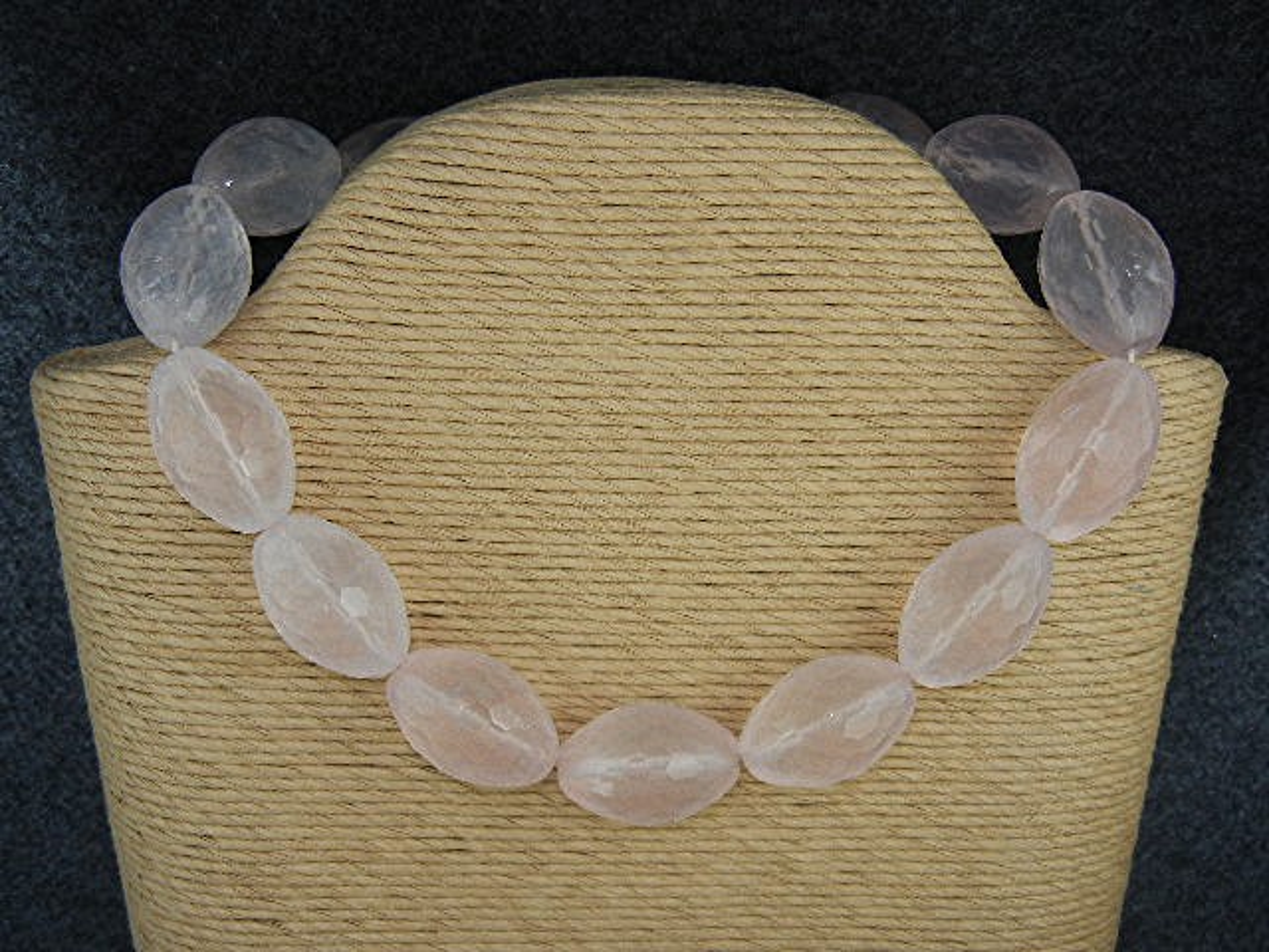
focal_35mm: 39
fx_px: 1430
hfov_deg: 47.9
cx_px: 634
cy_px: 476
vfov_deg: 36.8
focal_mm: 7.1
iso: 200
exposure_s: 1/30
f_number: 3.7
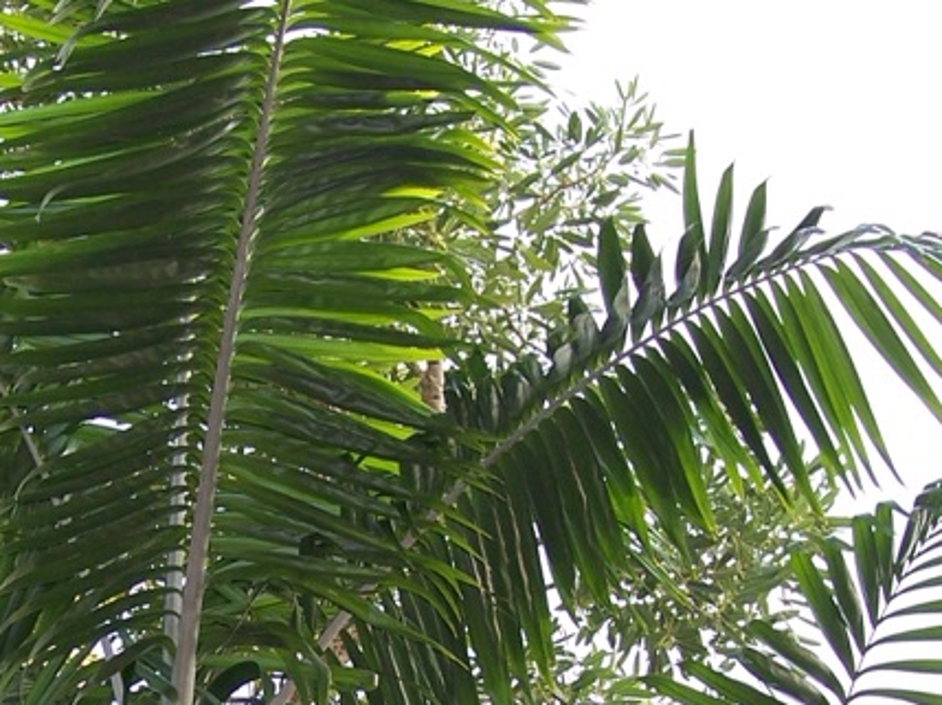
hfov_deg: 21.1
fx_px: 2474
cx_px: 114
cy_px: 681
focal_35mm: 91
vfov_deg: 15.9
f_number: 3.4
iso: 100
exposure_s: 1/90
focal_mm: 8
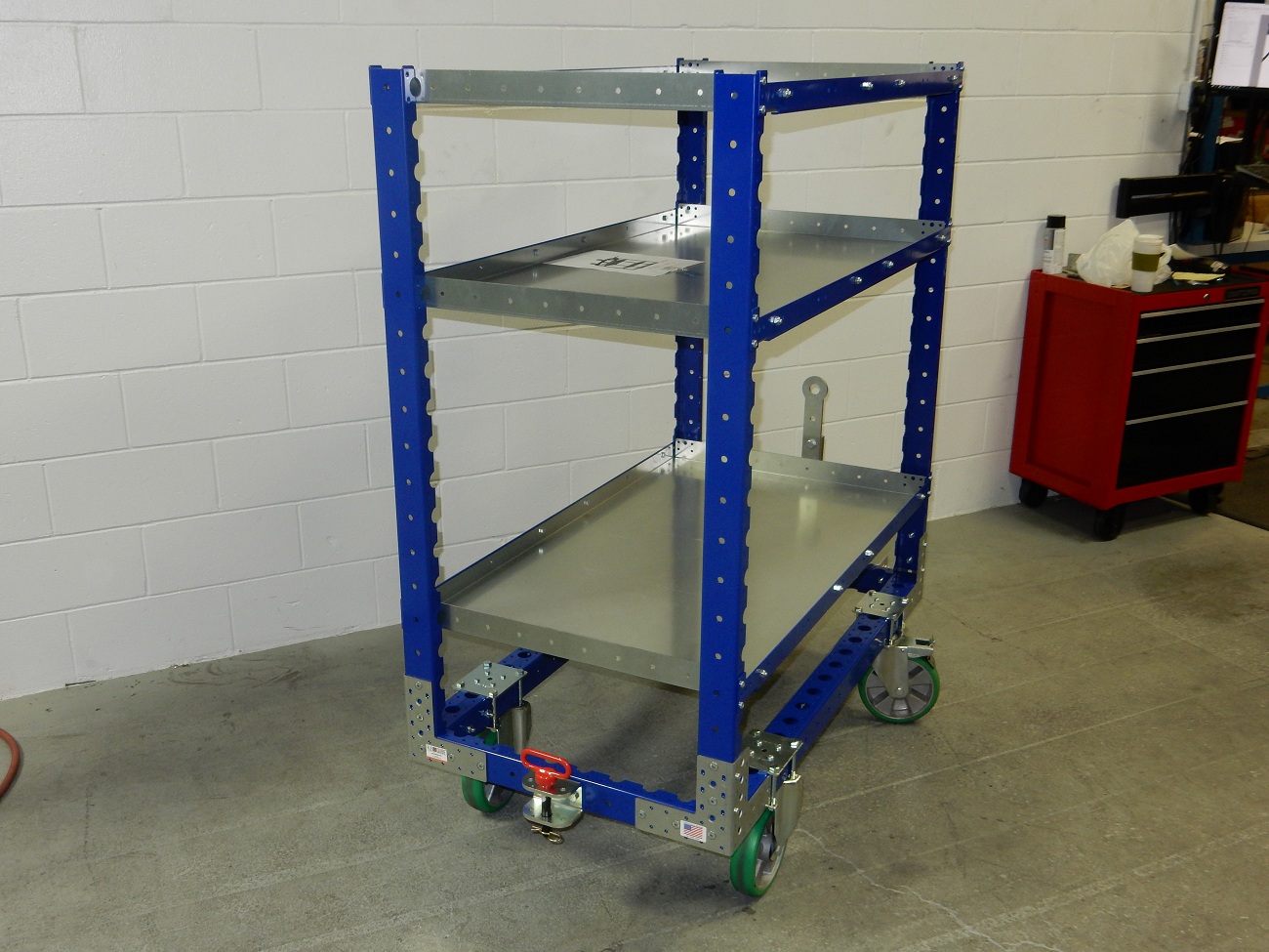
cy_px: 476
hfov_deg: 51.4
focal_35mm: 36
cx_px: 634
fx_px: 1320
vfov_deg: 39.7
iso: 200
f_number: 4
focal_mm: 6.4
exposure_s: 1/30
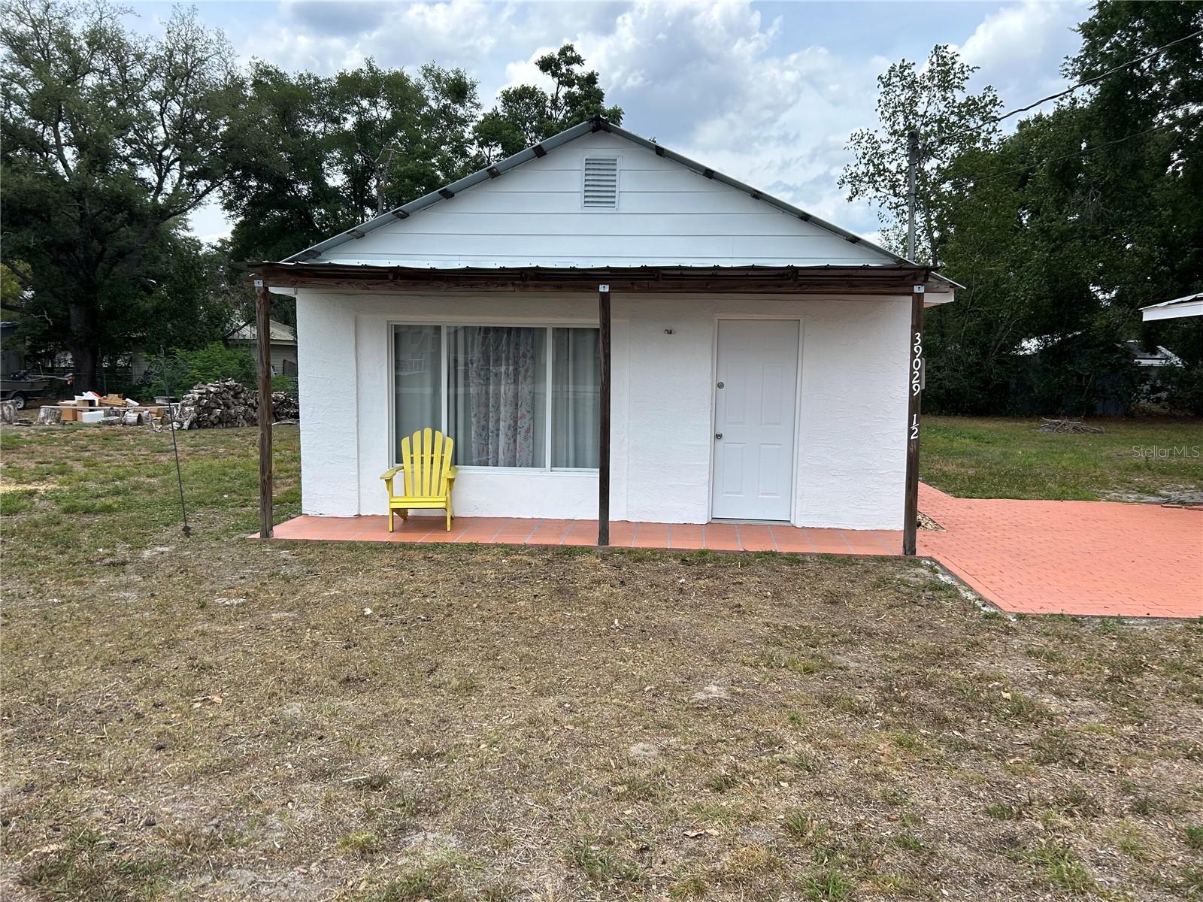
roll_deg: -0.4
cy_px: 451
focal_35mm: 26
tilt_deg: -5.9
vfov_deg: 53.1
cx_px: 602
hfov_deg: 67.3
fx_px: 904
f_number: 1.5
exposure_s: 1/2513
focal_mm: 5.7
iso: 50
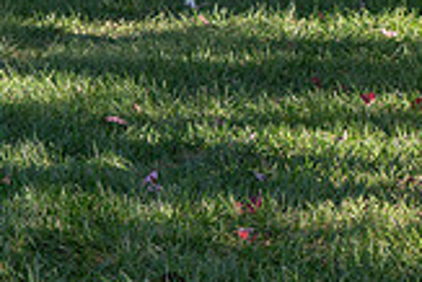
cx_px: 738
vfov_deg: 5.5
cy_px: -136
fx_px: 2921
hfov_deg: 8.0
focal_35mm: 249
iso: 100
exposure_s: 1/320
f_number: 5.6
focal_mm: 70
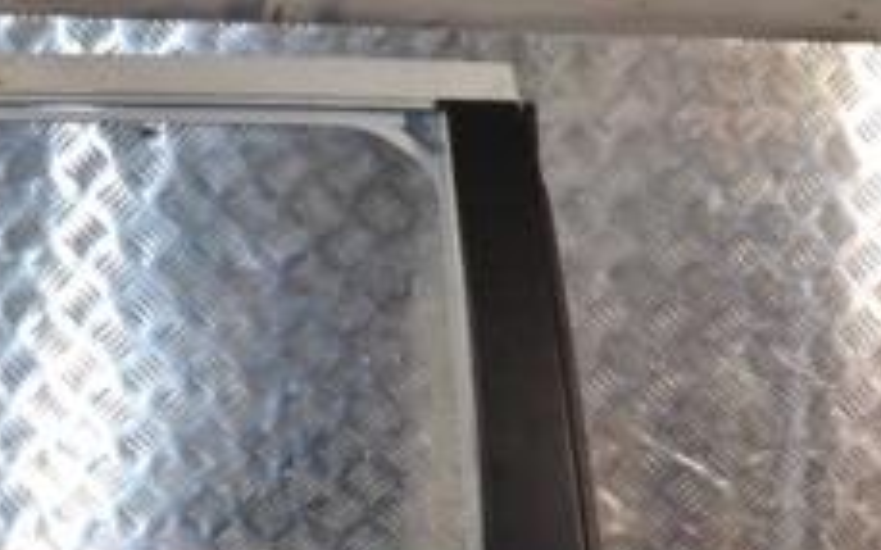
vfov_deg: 13.1
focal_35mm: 96
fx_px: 2304
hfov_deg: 21.2
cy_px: 758
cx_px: 108
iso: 800
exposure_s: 1/200
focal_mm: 24
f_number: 9
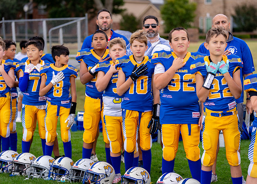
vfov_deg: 13.1
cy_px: 92
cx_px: 141
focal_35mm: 110
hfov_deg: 18.2
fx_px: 801
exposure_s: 1/1250
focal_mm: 100
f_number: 2.8
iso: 500
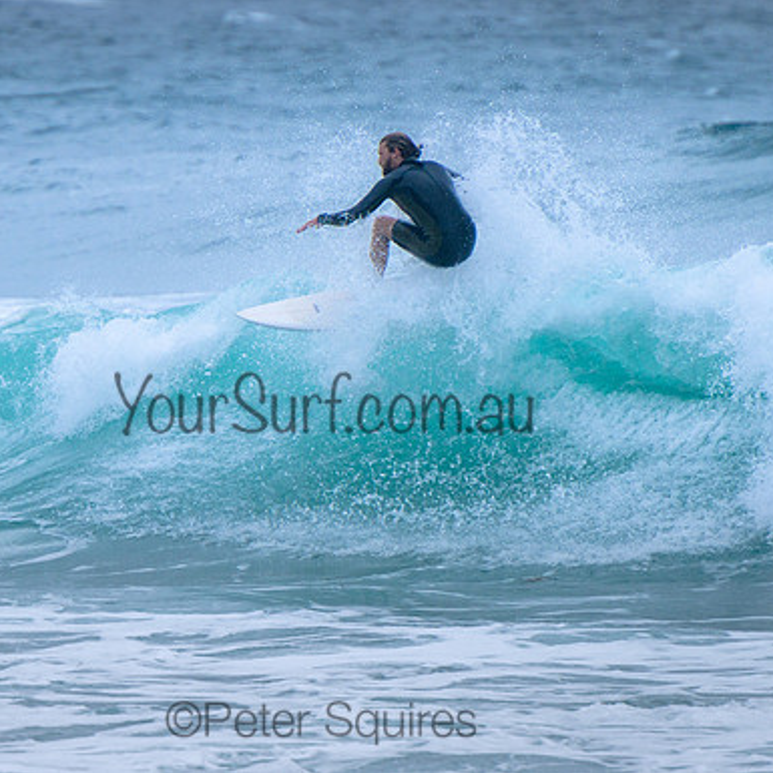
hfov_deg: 2.5
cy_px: 390
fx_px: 17811
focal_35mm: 705
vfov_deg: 2.5
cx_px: 304
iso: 500
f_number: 5.6
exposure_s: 1/2000
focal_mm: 400
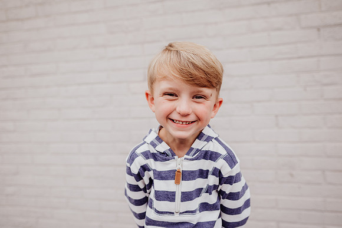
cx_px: 171
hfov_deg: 73.7
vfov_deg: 53.2
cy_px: 114
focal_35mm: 24
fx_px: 228
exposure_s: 1/200
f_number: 2.5
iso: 200
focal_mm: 24
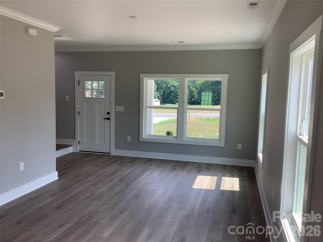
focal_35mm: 31
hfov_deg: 58.4
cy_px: 121
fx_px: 289
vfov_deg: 45.4
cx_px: 162
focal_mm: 3.3
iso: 32
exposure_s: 1/120
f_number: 2.4
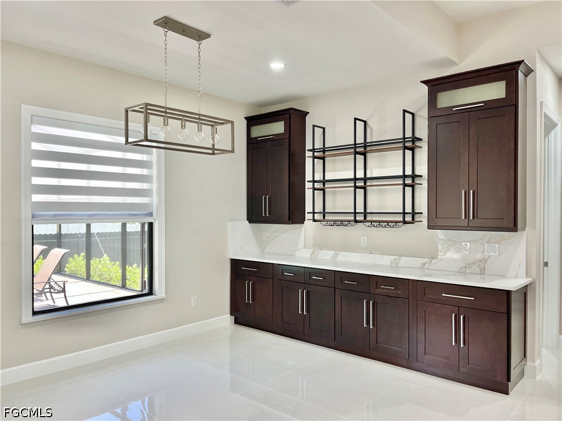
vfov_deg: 53.1
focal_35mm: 26
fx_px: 422
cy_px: 210
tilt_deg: -1.3
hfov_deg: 67.3
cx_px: 281
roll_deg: +0.4
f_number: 1.6
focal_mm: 5.1
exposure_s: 1/120
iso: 125
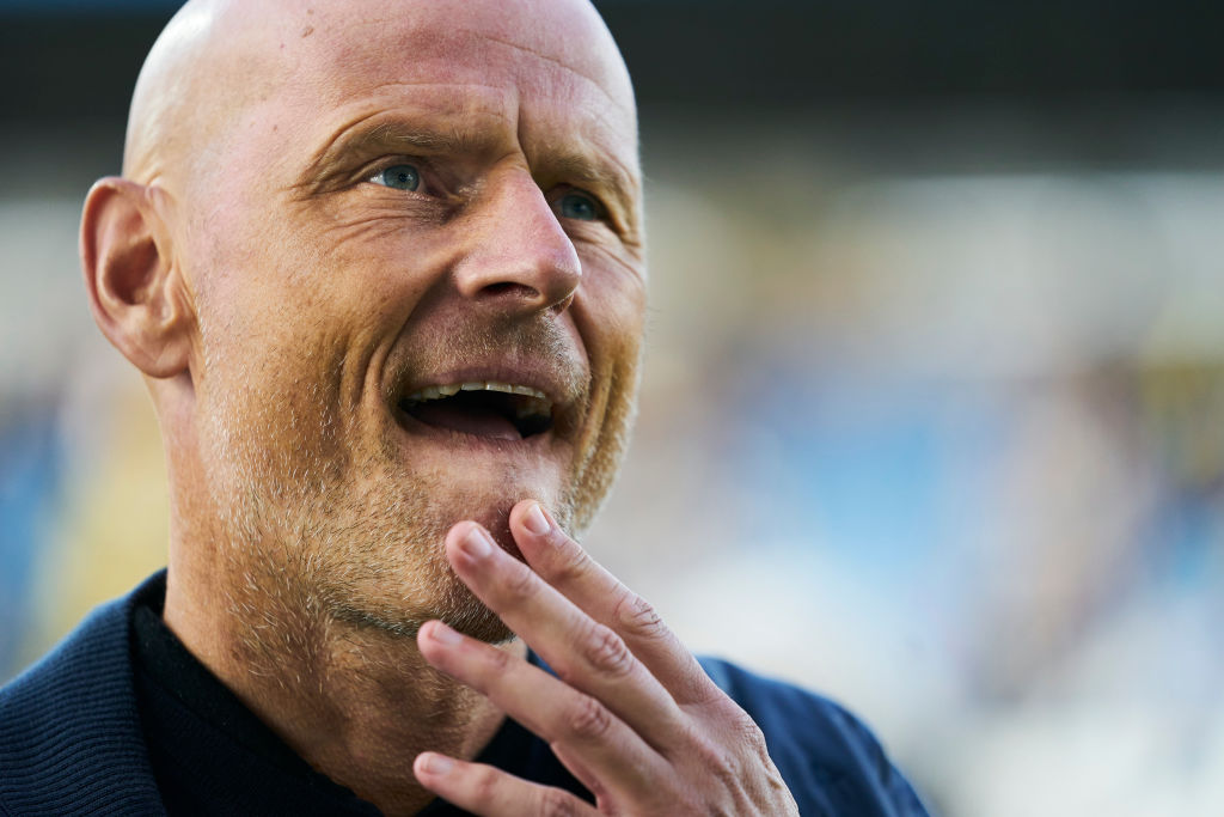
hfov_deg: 10.3
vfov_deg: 6.9
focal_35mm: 200
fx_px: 6800
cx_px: 612
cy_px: 408
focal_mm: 200
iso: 1000
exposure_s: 1/2000
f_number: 2.8
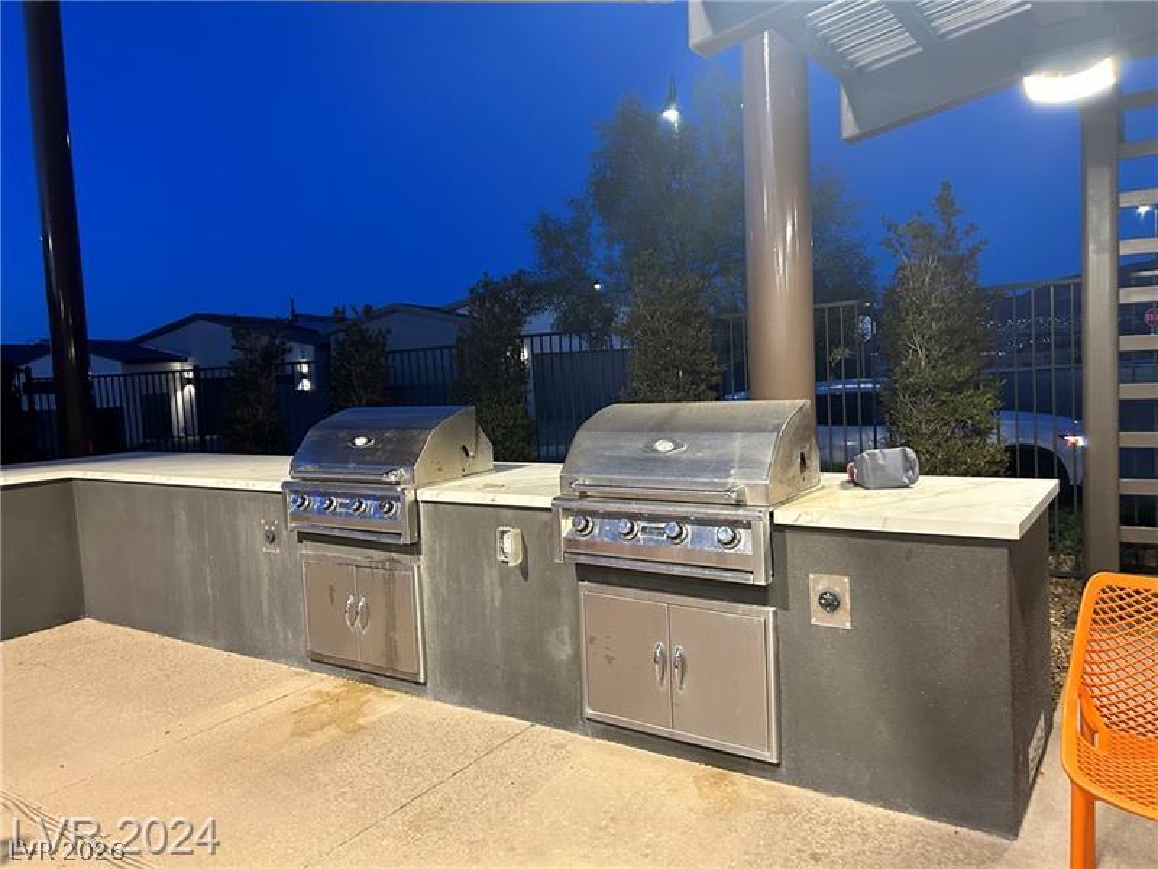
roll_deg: +2.8
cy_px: 434
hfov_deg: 67.3
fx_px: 870
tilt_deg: -3.4
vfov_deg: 53.1
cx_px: 579
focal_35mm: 26
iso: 250
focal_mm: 5.7
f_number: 1.5
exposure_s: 1/60
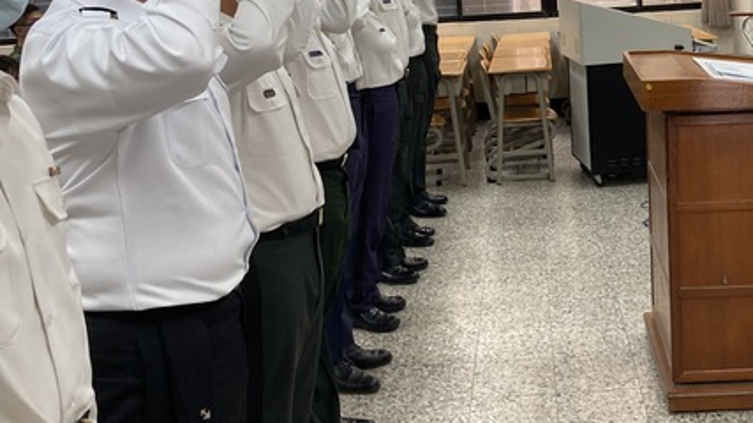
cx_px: 555
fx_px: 998
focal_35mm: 50
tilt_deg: -7.7
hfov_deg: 40.3
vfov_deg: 23.7
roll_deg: +3.6
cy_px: 100
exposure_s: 1/60
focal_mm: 3.99
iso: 64
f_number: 1.8
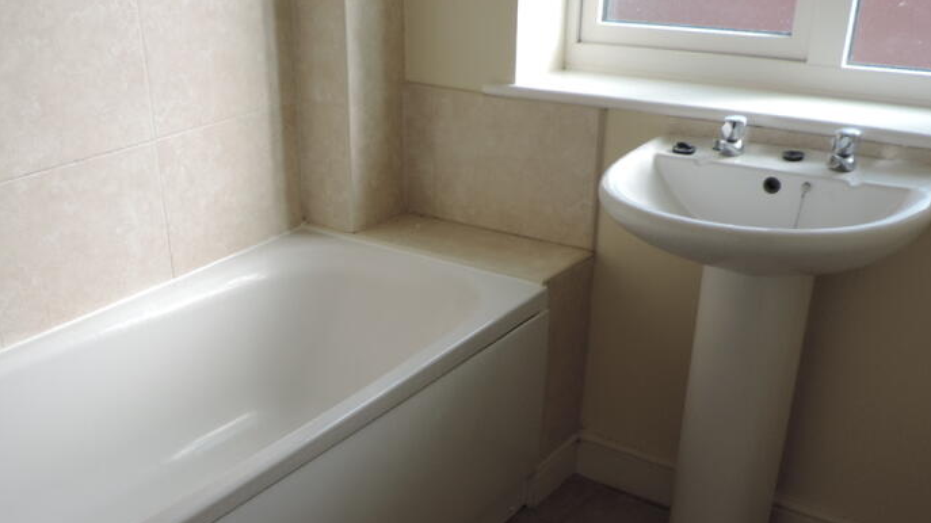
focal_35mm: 39
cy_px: 397
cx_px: 366
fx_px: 963
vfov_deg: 29.9
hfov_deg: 51.2
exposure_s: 1/160
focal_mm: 4.3
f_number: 3
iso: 80
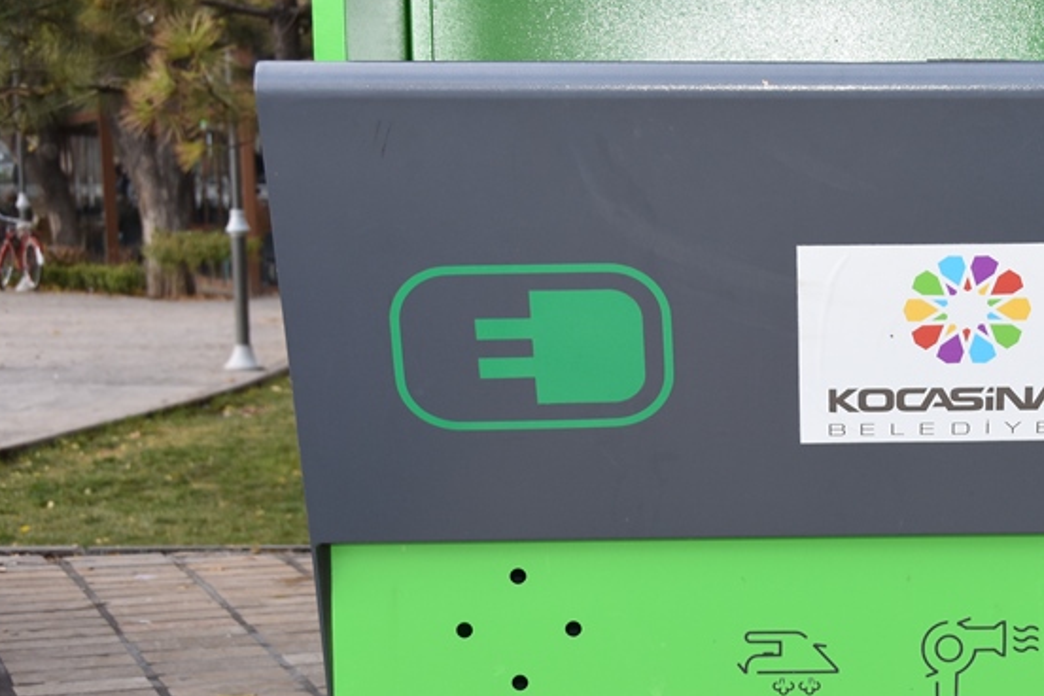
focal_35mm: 89
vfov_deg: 15.3
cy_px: 449
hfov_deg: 22.3
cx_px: 944
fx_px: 2581
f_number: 5.6
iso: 180
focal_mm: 32
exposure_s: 1/125
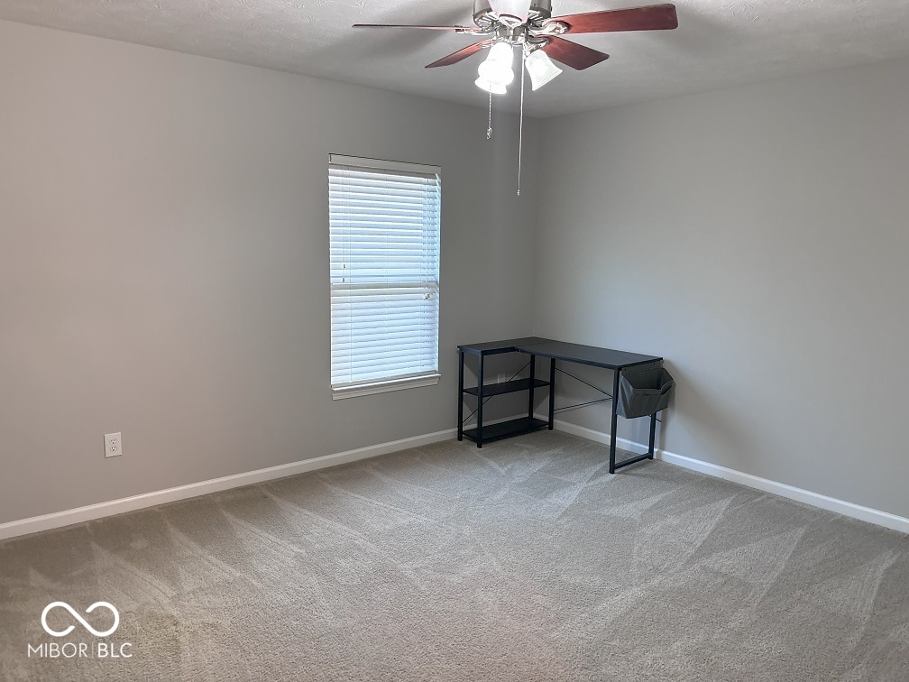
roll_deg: -0.7
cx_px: 454
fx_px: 683
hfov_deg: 67.3
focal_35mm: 26
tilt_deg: -8.8
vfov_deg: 53.1
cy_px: 341
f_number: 1.6
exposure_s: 1/60
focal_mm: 5.96
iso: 500
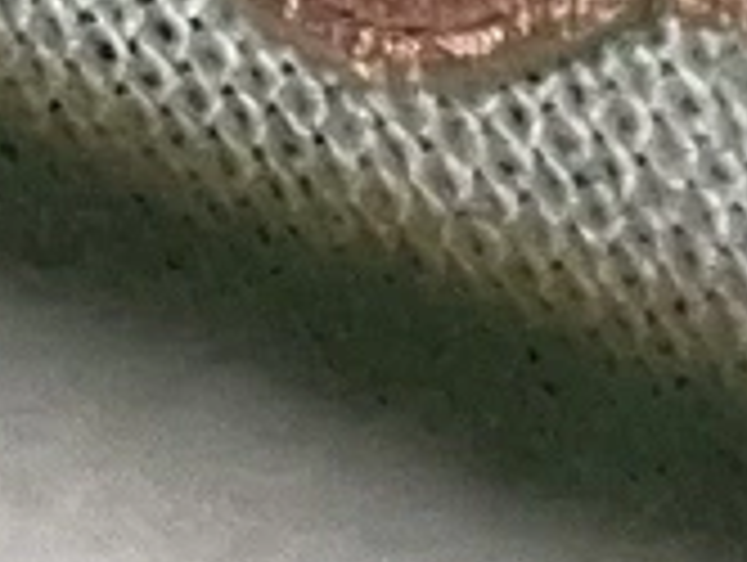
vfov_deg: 14.5
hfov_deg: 18.8
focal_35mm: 100
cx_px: 832
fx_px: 2161
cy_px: -56
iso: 32
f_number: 1.6
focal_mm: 5.1
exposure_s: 1/3413
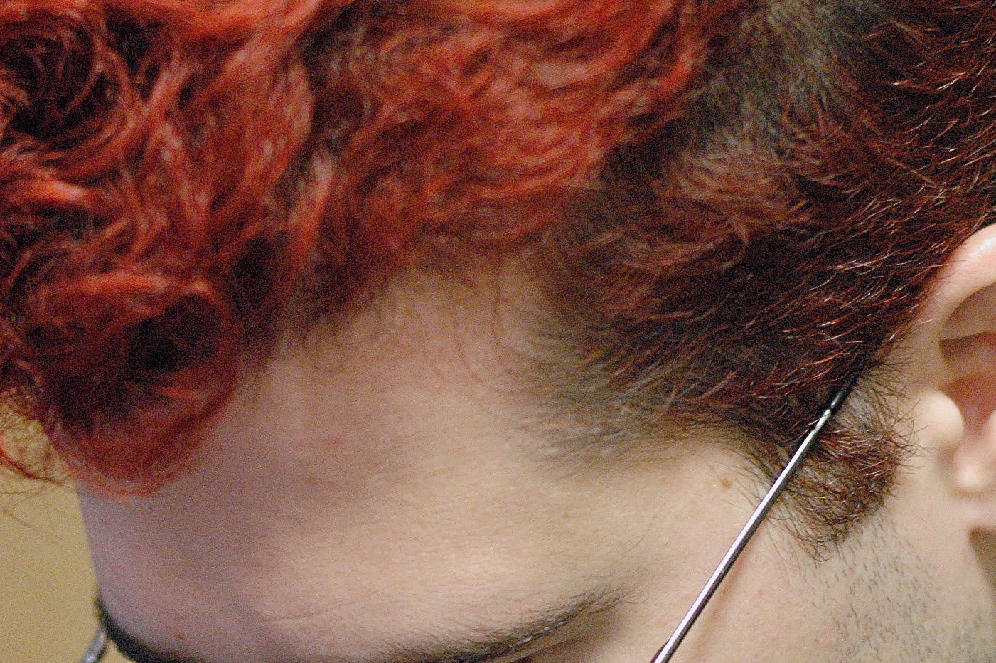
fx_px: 4451
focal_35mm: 161
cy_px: 666
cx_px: 262
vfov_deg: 8.5
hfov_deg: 12.7
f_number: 2.5
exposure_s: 1/40
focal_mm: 50
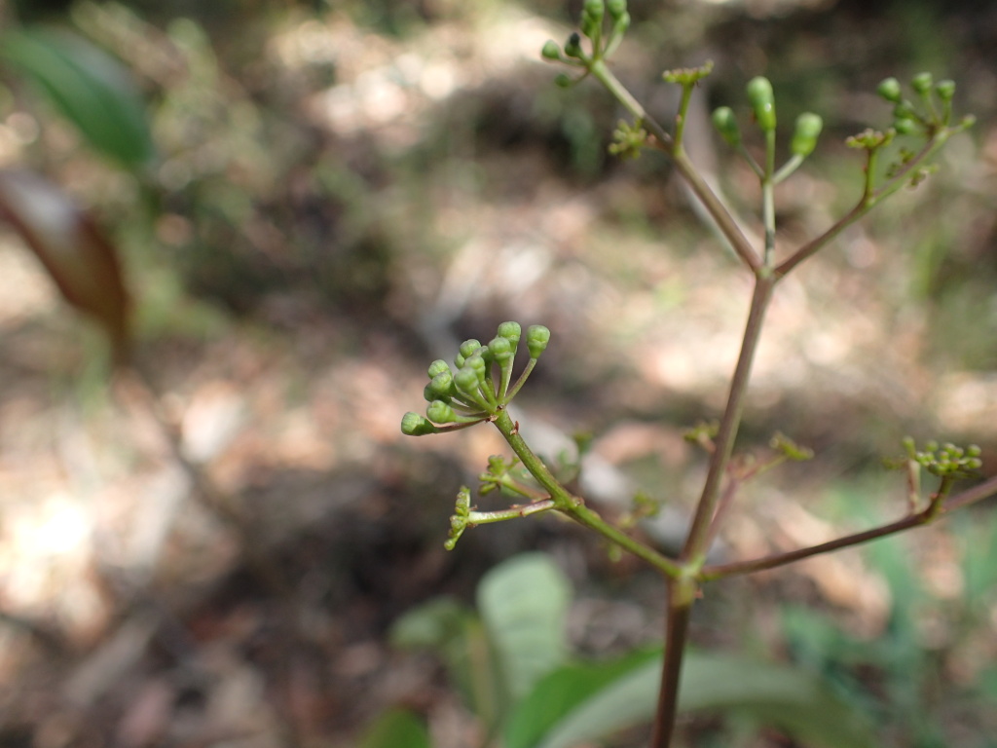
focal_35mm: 30
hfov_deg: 60.0
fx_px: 864
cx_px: 498
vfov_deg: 46.8
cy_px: 374
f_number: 2.3
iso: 100
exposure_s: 1/200
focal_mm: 5.5
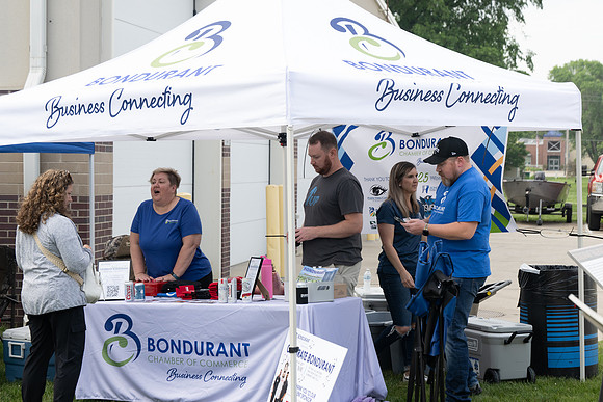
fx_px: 1308
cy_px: 186
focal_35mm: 78
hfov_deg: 25.9
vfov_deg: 17.5
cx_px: 336
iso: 320
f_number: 5.6
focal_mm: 70
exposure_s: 1/250
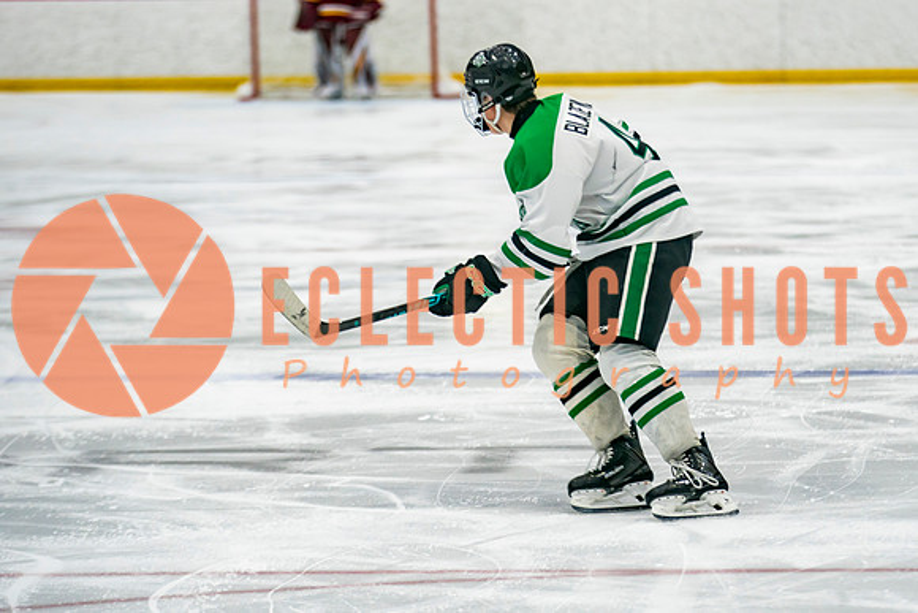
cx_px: 587
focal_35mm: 209
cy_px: 341
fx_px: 5323
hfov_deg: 9.9
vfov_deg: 6.6
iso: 800
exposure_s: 1/640
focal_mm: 140
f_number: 2.8
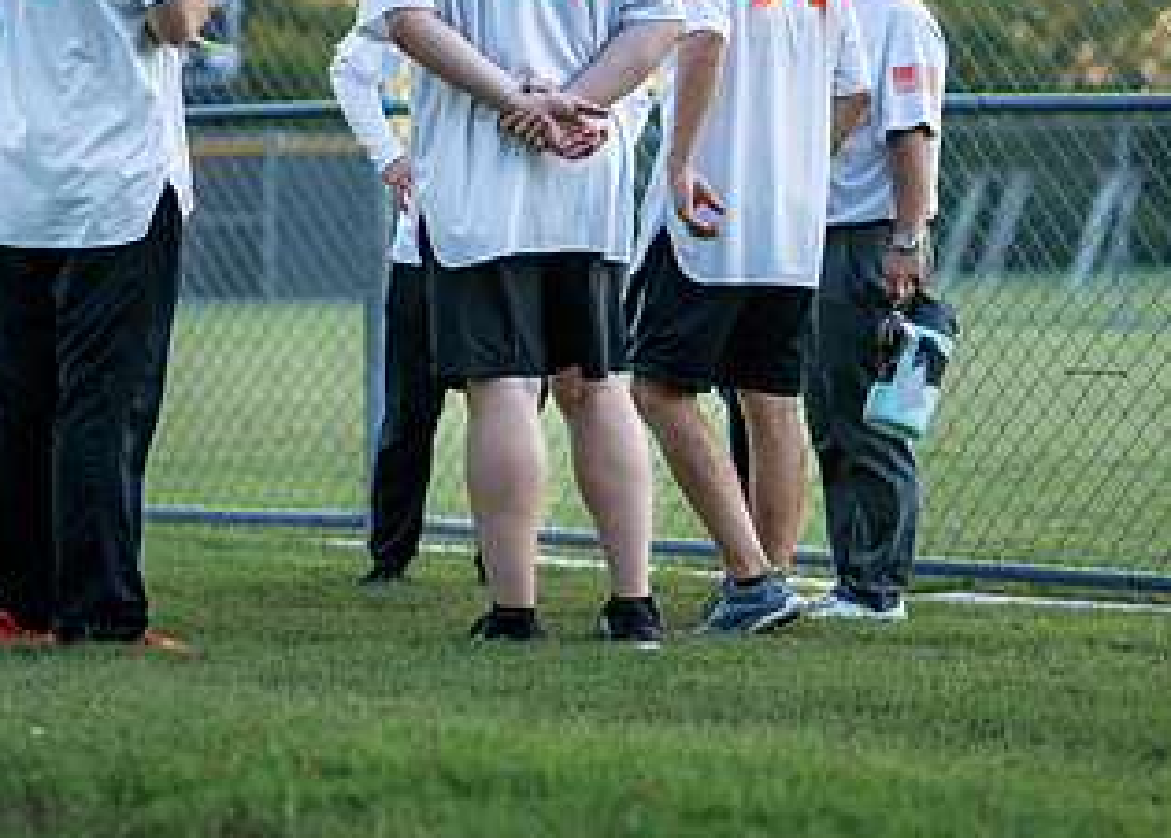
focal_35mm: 117
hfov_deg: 17.1
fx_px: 3893
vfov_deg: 12.2
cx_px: 546
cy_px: 45
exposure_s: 1/2000
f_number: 1.2
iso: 250
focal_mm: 50
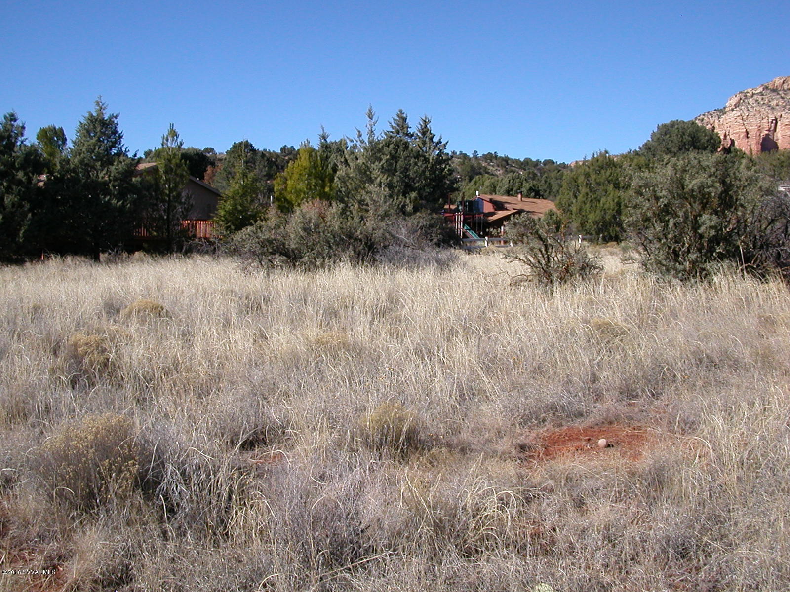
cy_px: 296
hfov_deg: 50.1
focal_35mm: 37
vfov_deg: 38.7
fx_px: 844
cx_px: 395
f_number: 4.5
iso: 100
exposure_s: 1/627
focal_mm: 5.6
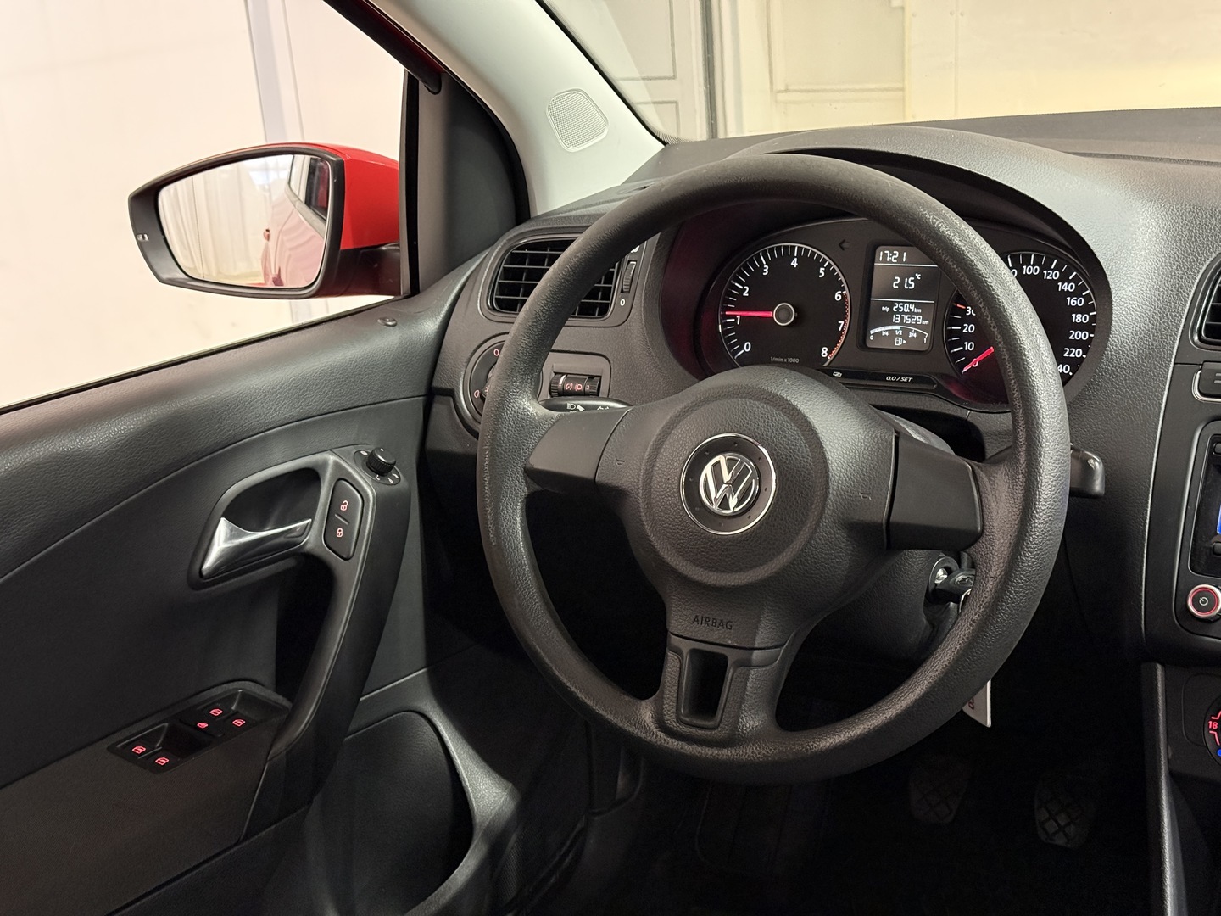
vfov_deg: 30.3
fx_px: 1693
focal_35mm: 48
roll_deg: +4.6
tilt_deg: -18.9
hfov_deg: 39.7
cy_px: 458
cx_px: 610
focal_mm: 6.76
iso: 500
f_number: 1.78
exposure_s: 1/37
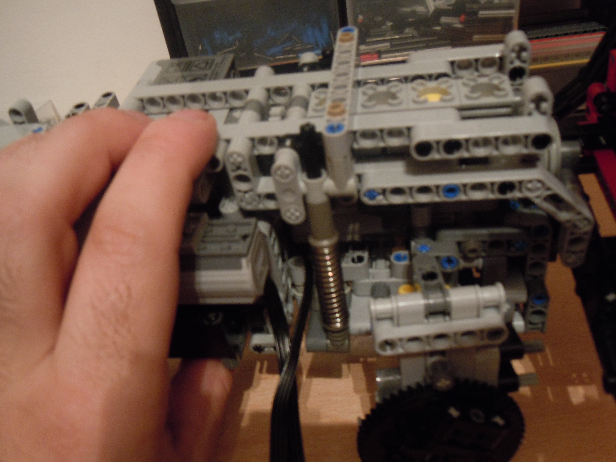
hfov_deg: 60.0
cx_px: 308
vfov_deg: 46.8
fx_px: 534
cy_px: 231
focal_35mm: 30
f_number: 3.5
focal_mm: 5.4
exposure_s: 1/5
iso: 400
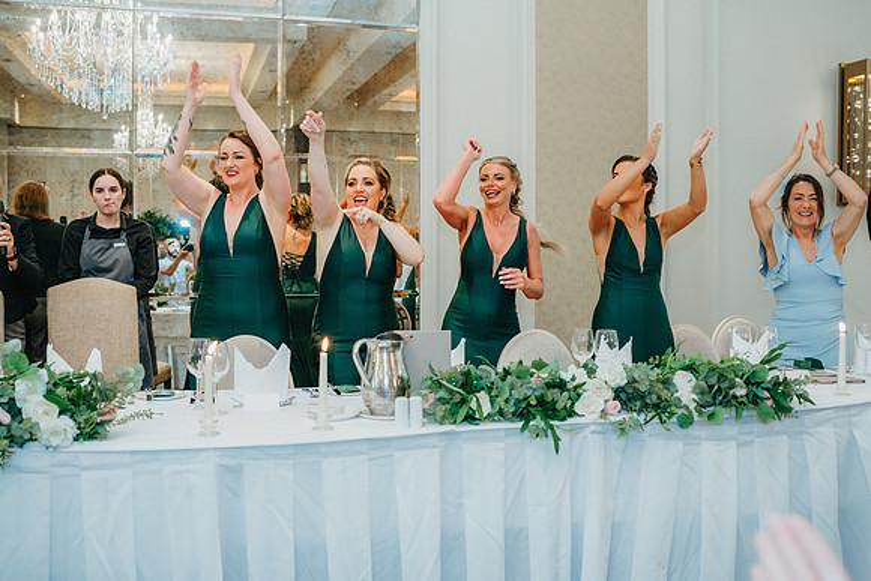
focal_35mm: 35
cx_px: 436
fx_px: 847
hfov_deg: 54.4
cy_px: 290
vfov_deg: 37.9
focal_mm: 35
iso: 1600
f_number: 2.8
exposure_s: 1/125
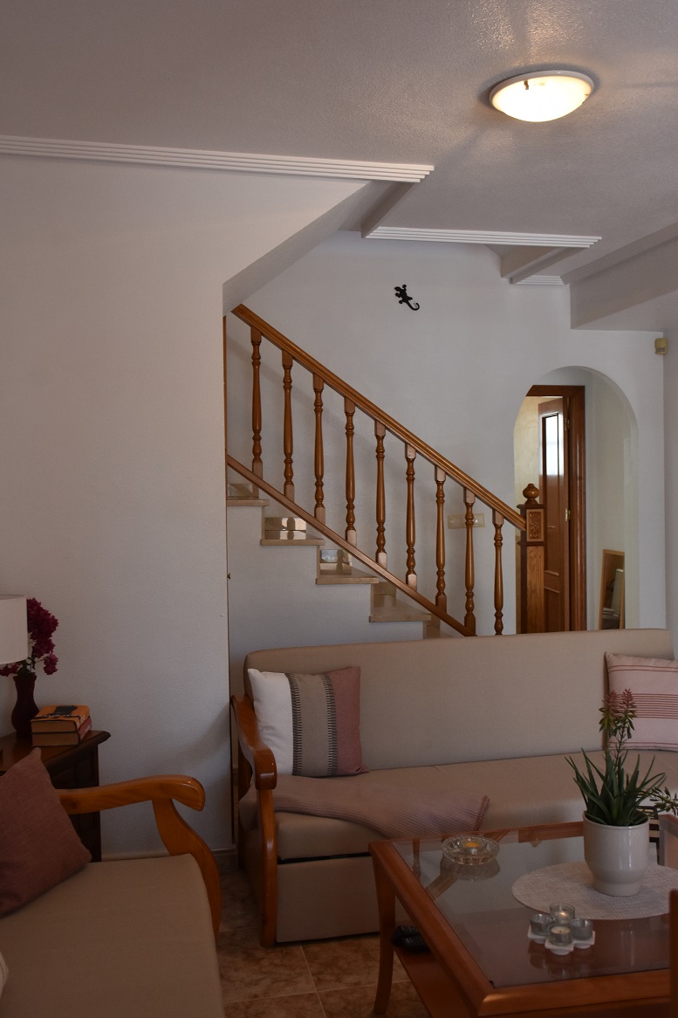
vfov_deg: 53.8
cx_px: 346
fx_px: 1004
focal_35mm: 36
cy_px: 499
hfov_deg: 37.3
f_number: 5.6
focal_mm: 23
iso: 800
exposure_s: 1/125
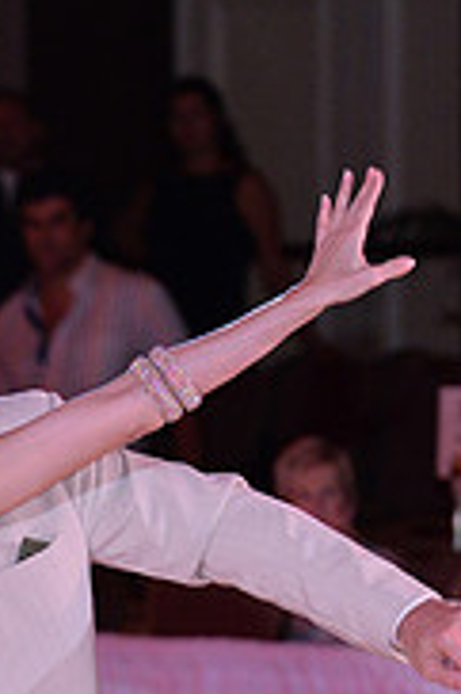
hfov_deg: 2.4
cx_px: -116
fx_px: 11046
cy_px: 915
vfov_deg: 3.6
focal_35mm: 574
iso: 2000
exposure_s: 1/250
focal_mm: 180
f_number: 5.6
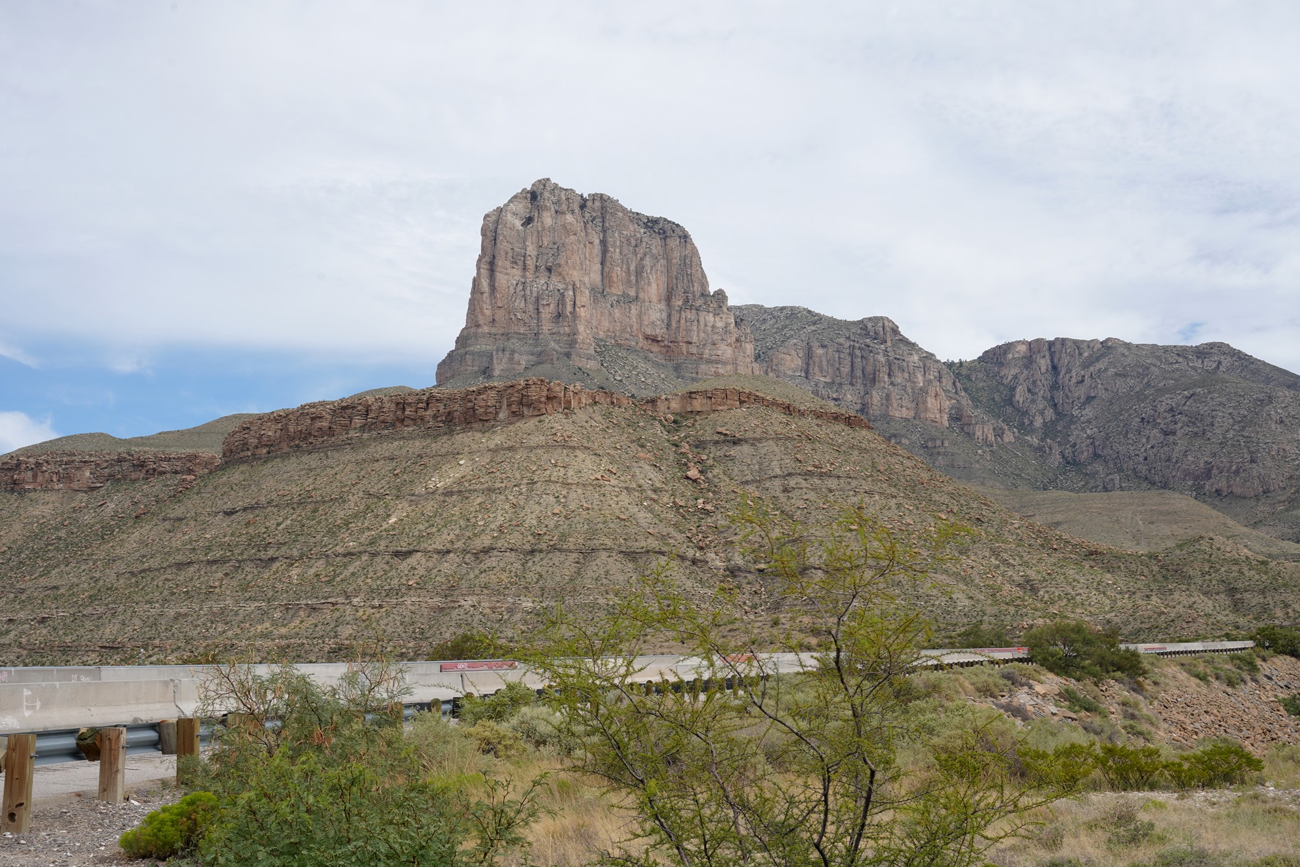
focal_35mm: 50
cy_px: 434
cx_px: 650
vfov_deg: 27.0
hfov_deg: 39.6
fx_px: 1806
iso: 100
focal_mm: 50
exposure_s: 1/100
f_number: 14
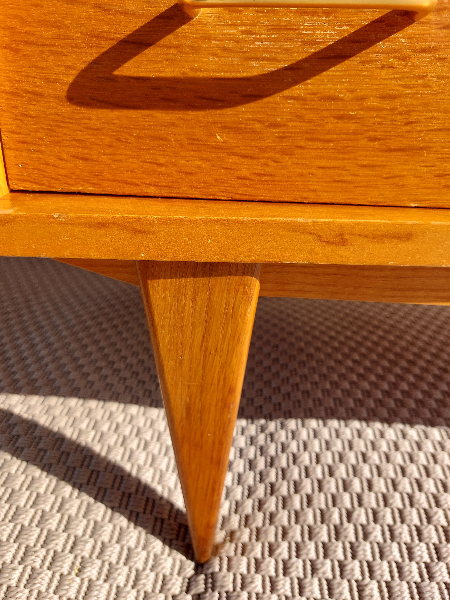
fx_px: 433
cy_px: 300
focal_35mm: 25
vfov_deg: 69.4
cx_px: 225
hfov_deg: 54.9
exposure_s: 1/568
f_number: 1.8
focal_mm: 5.23
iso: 25
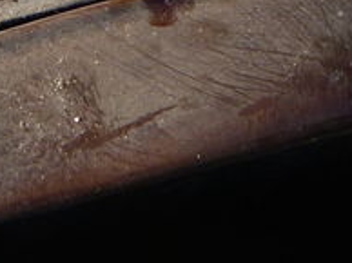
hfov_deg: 12.7
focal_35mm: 155
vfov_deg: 8.9
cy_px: -314
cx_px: 40
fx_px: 1574
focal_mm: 5.2
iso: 100
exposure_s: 1/400
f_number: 4
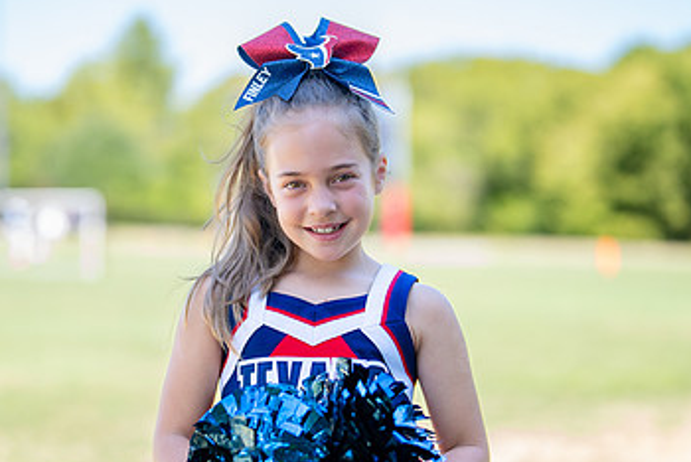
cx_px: 334
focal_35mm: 92
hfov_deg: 22.1
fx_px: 1767
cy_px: 322
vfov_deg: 14.9
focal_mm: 50
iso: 100
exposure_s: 1/1250
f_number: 1.2
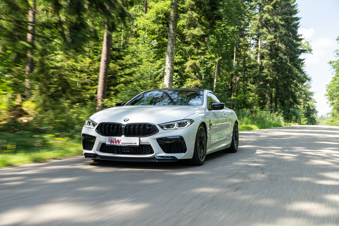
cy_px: 113
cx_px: 170
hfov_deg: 41.9
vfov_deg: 28.6
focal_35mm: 47
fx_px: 443
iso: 100
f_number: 3.5
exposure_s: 1/80
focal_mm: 47
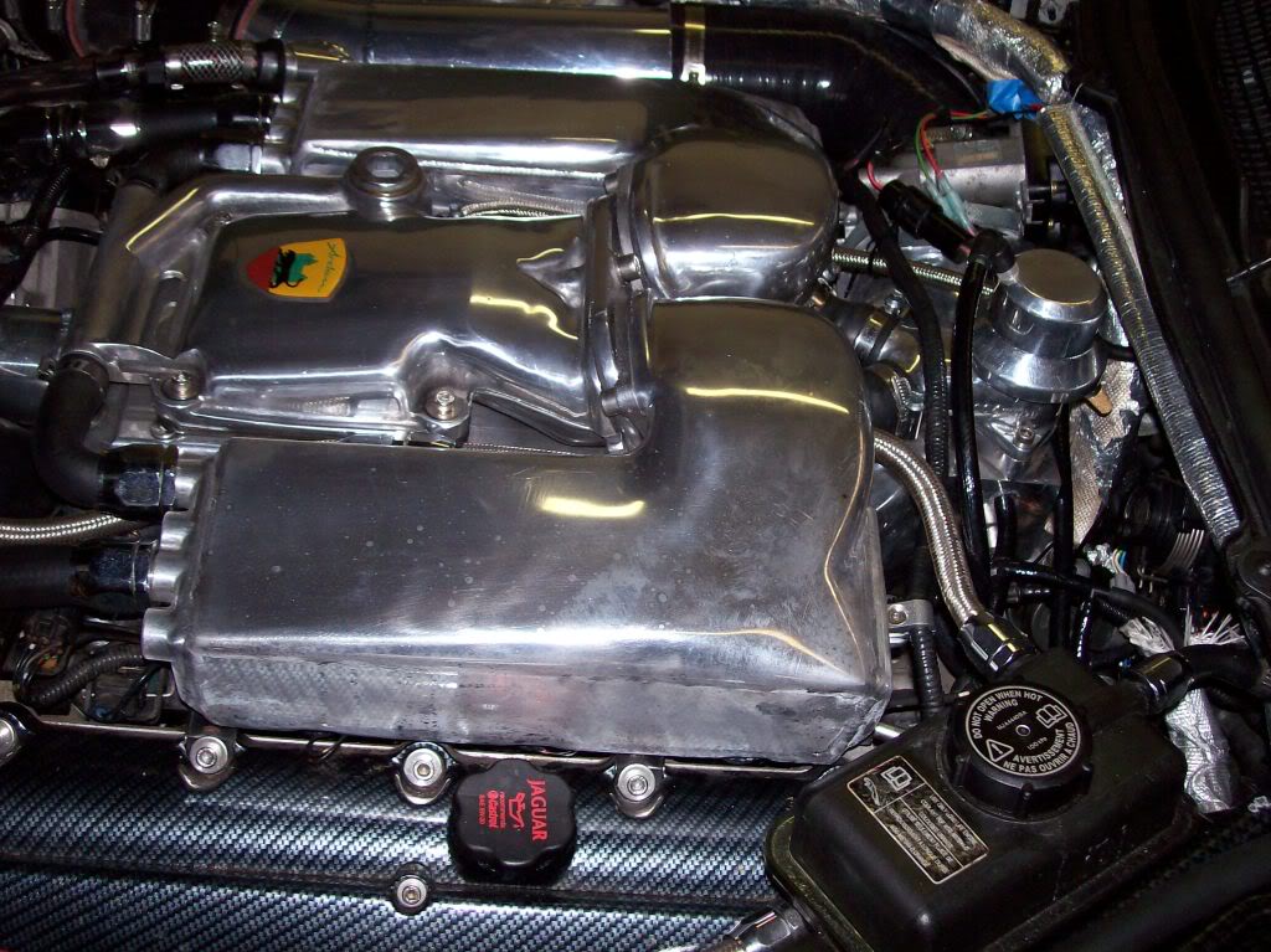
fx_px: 1651
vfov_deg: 32.2
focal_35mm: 45
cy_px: 476
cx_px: 636
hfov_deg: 42.1
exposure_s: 1/73
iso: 80
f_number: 3
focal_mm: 7.6
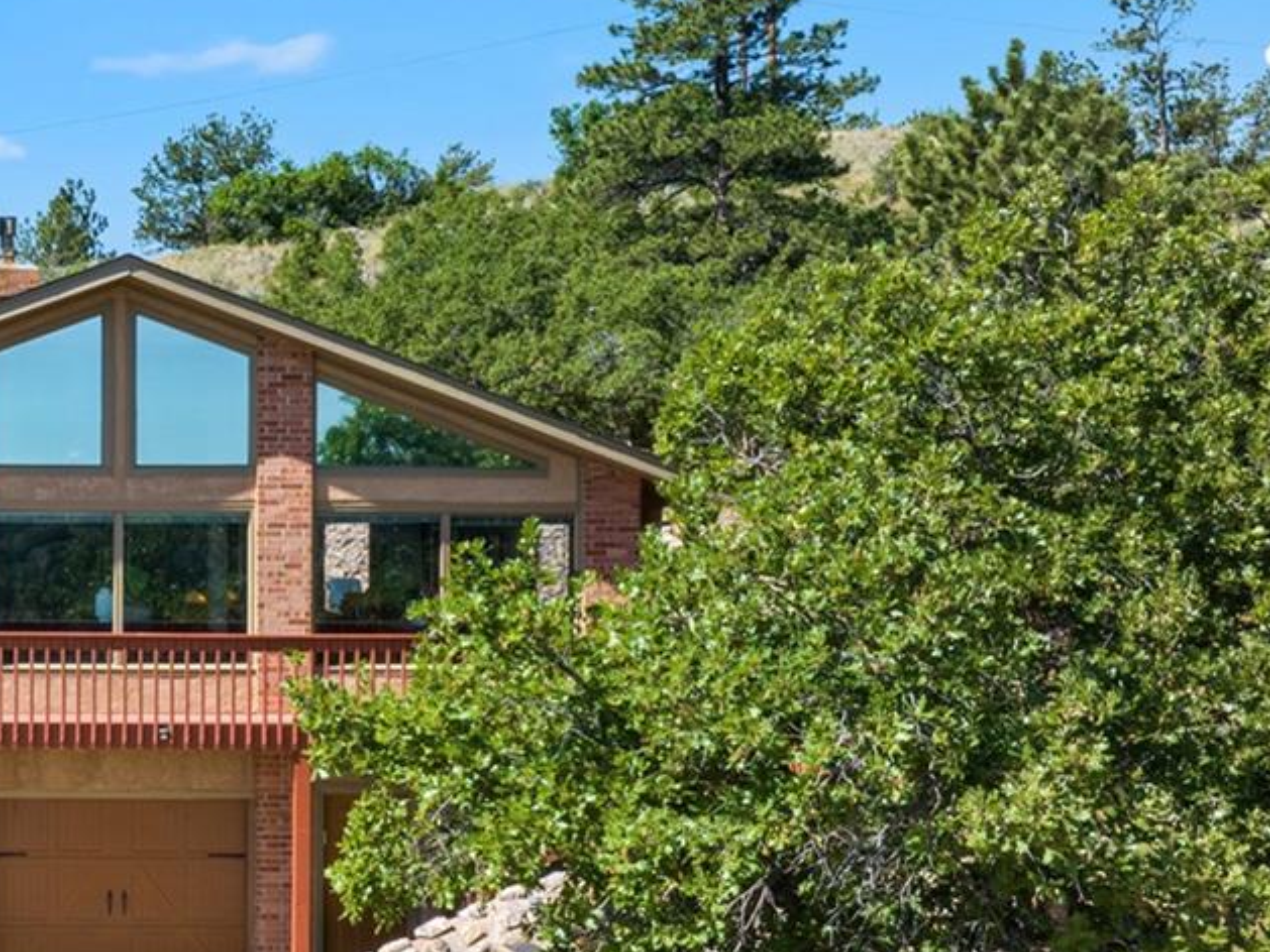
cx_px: -115
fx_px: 2238
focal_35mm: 61
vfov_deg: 24.0
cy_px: 499
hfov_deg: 28.8
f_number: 10
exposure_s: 1/100
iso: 100
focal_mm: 12.29
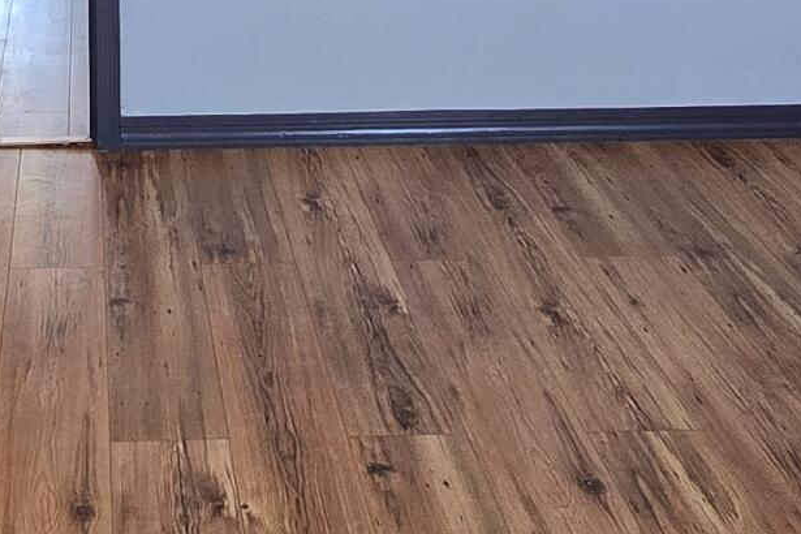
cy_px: -210
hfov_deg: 29.5
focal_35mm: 66
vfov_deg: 18.7
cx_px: 113
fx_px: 1468
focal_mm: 2.2
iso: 200
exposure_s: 1/60
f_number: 2.2
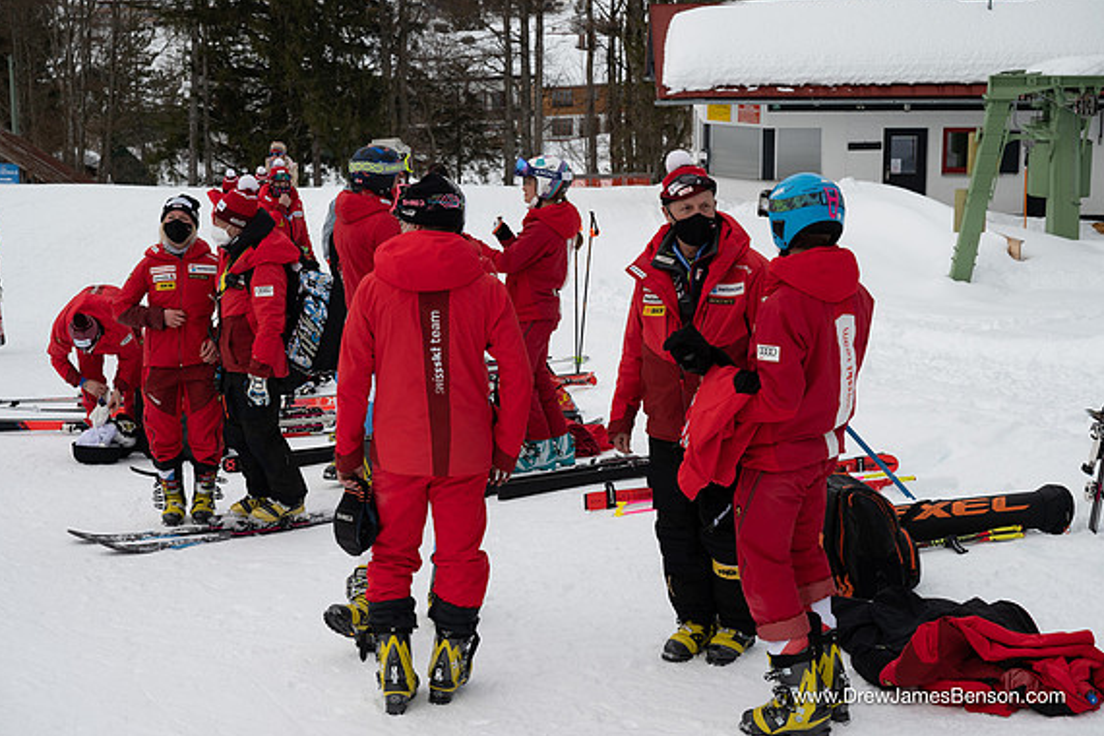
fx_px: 1871
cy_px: 366
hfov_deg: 32.9
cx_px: 550
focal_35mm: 61
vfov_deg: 22.3
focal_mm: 60
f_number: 7.1
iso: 320
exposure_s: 1/800
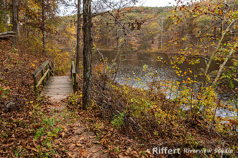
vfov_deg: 52.1
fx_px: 162
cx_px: 119
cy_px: 79
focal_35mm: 25
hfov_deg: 72.5
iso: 400
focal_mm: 24
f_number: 8
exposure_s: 1/30
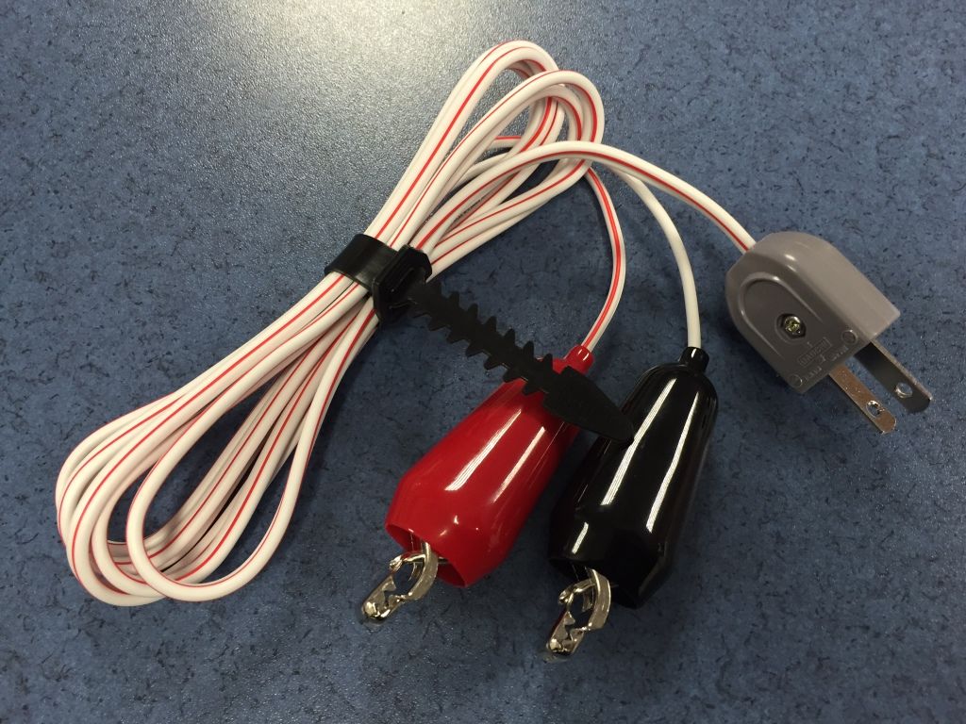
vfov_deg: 48.2
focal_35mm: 29
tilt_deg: -68.0
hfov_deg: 61.7
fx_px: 809
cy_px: 362
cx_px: 483
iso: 160
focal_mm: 4.15
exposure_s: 1/33
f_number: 2.2
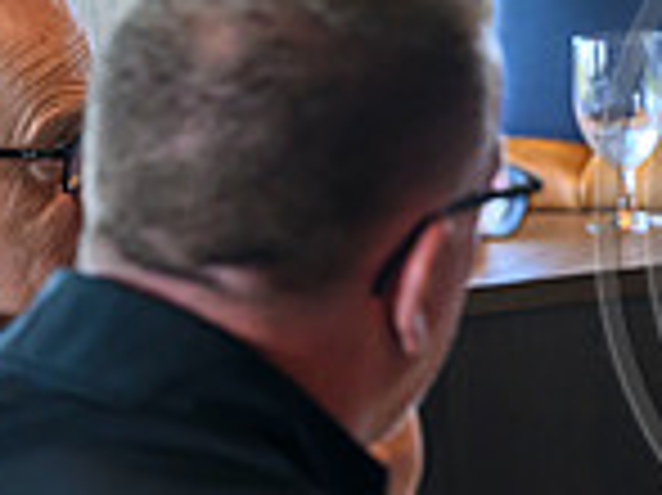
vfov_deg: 4.9
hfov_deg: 6.4
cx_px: 1058
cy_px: 214
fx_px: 5790
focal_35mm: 303
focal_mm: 80
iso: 2000
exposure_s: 1/250
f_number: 4
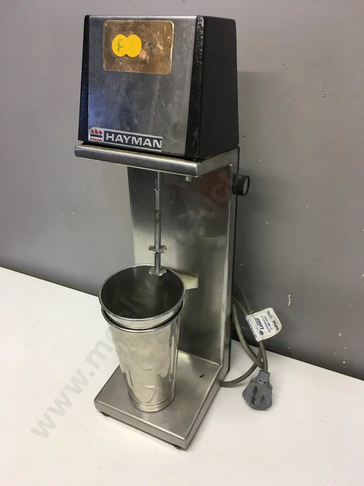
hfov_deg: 48.2
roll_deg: +0.4
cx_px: 182
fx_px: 407
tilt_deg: -27.7
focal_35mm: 29
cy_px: 243
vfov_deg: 61.7
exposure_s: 1/33
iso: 40
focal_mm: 4.15
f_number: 2.2
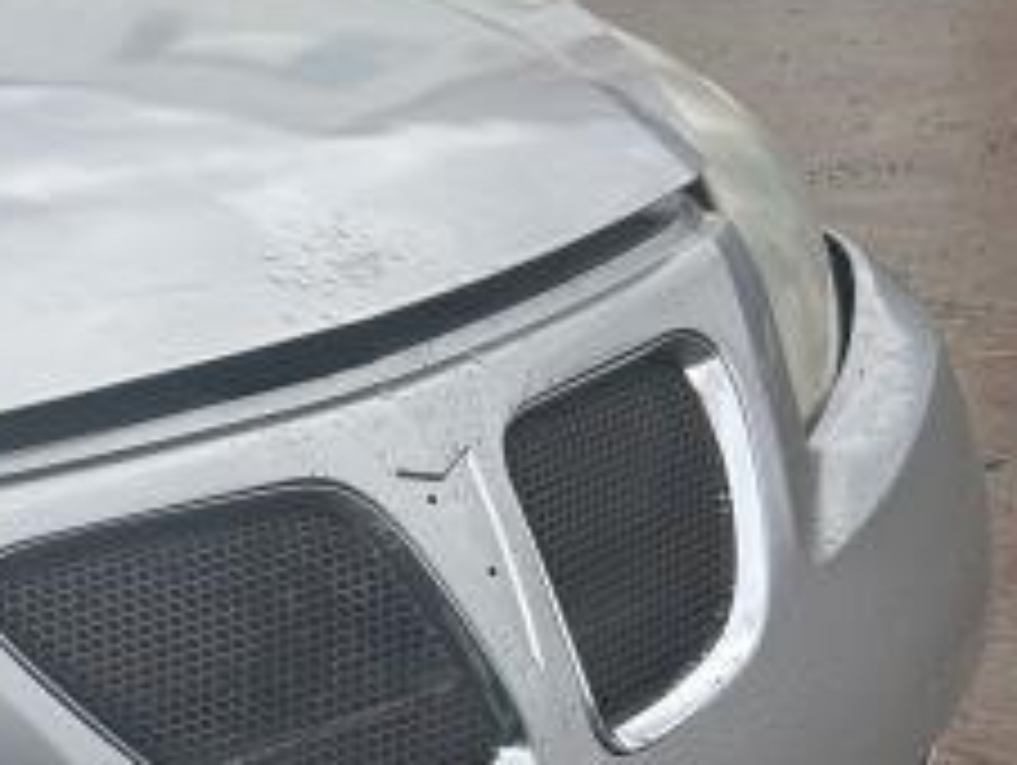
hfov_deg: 17.5
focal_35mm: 92
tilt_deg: -16.5
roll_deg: +7.1
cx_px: -778
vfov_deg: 16.0
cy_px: 567
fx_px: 2706
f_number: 1.5
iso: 50
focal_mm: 5.7
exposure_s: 1/2083
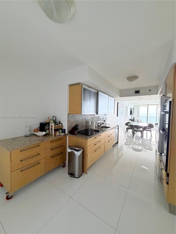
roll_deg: -1.6
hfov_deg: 85.7
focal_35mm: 14
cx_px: 88
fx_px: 95
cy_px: 117
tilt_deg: -1.7
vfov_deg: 102.1
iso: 500
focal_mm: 2.22
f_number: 2.2
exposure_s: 1/60
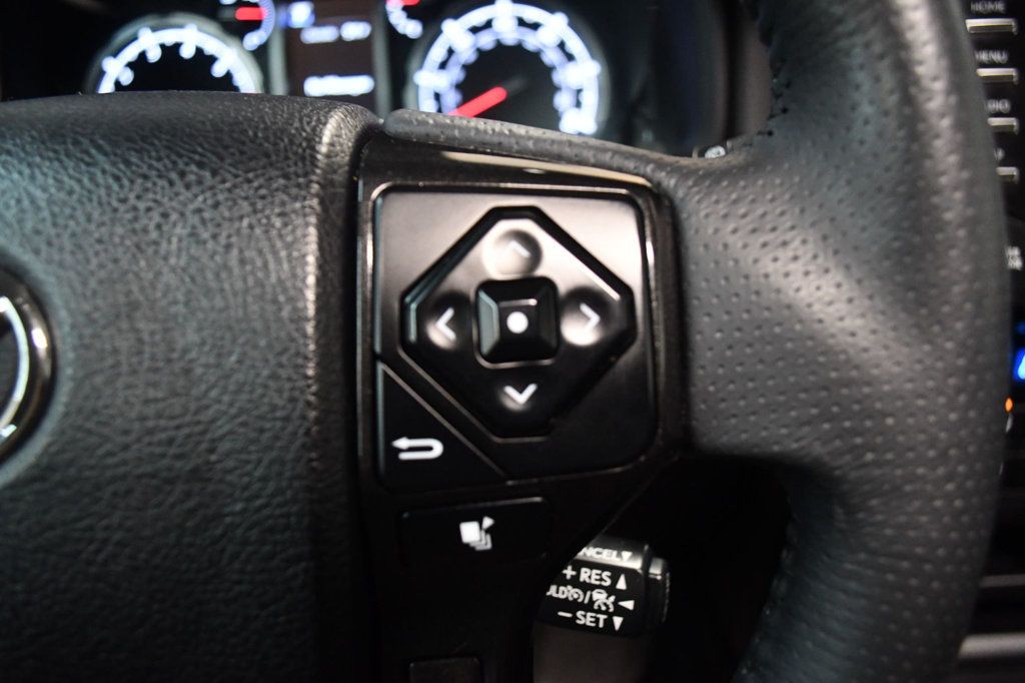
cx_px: 512
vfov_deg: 47.9
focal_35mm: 27
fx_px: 768
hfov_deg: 67.4
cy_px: 342
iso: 3200
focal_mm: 18
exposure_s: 1/60
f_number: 3.5
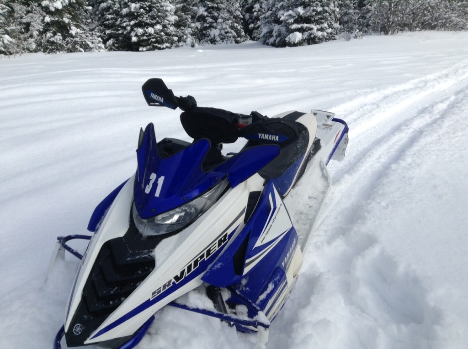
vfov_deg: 42.8
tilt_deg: -19.9
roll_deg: +1.3
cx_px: 234
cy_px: 174
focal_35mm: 33
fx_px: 446
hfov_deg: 55.4
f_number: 2.4
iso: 25
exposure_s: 1/1757
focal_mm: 3.3
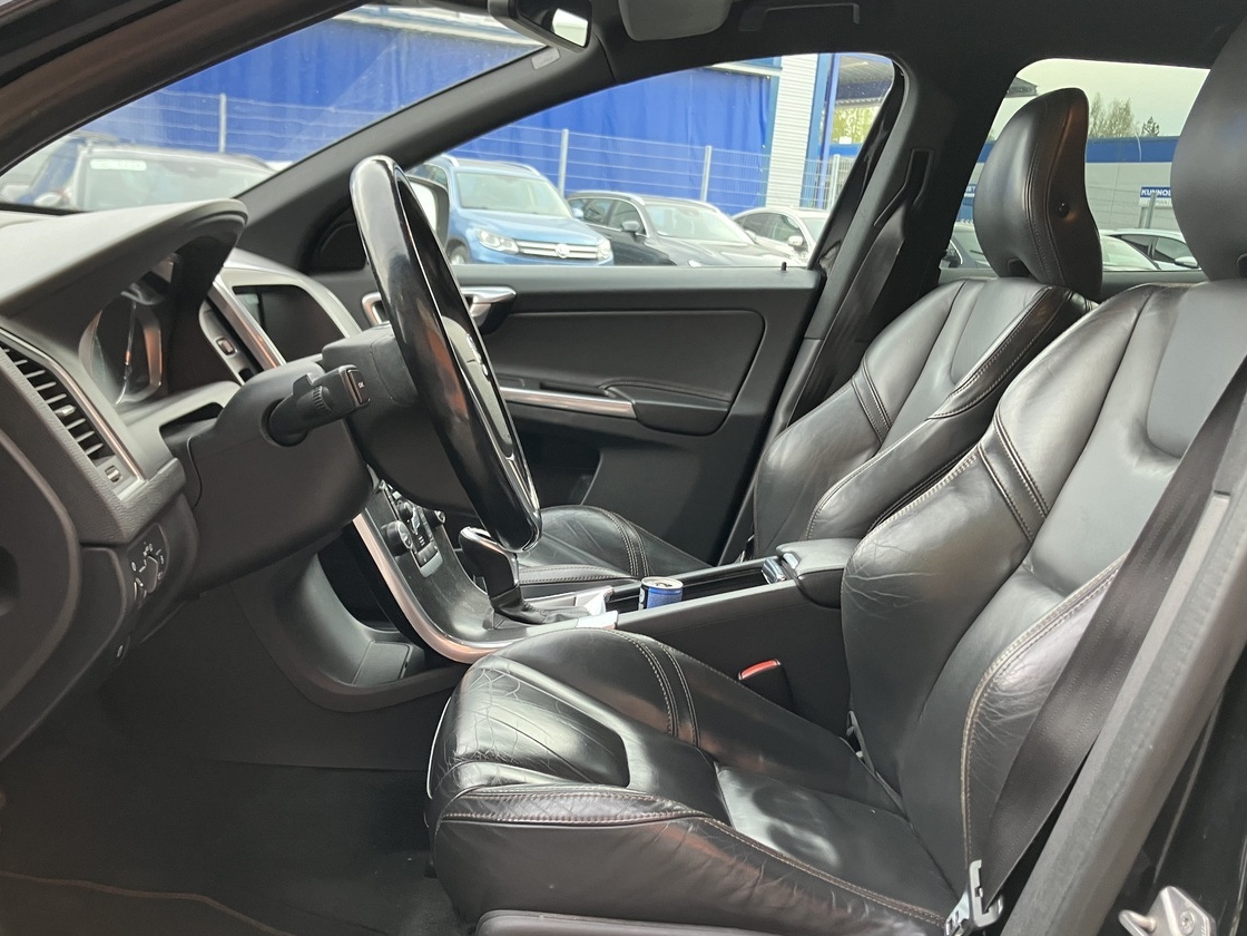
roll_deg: -5.6
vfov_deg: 39.5
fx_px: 1297
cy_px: 564
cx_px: 582
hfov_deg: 51.3
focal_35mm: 36
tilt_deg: -12.5
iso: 64
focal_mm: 3.99
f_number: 1.8
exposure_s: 1/50
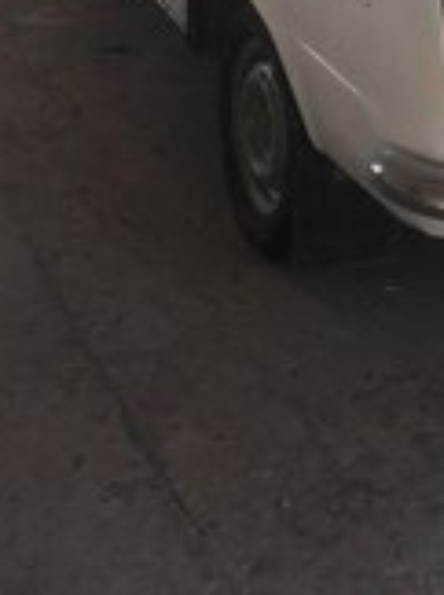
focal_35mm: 89
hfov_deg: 16.0
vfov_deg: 20.0
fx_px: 1526
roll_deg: -2.2
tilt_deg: -8.3
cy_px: -198
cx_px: 510
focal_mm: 4.15
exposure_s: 1/380
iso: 32
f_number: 2.2
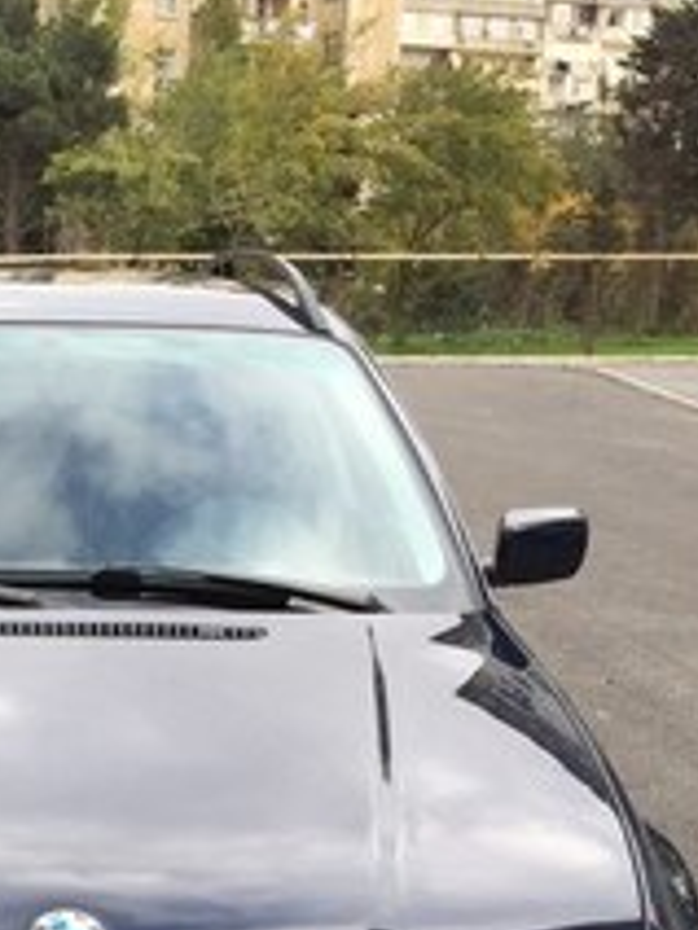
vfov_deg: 26.0
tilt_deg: -19.9
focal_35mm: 68
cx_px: 9
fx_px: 1828
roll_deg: +0.8
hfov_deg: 20.9
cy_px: 1070
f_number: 2.2
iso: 32
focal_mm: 4.15
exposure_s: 1/316
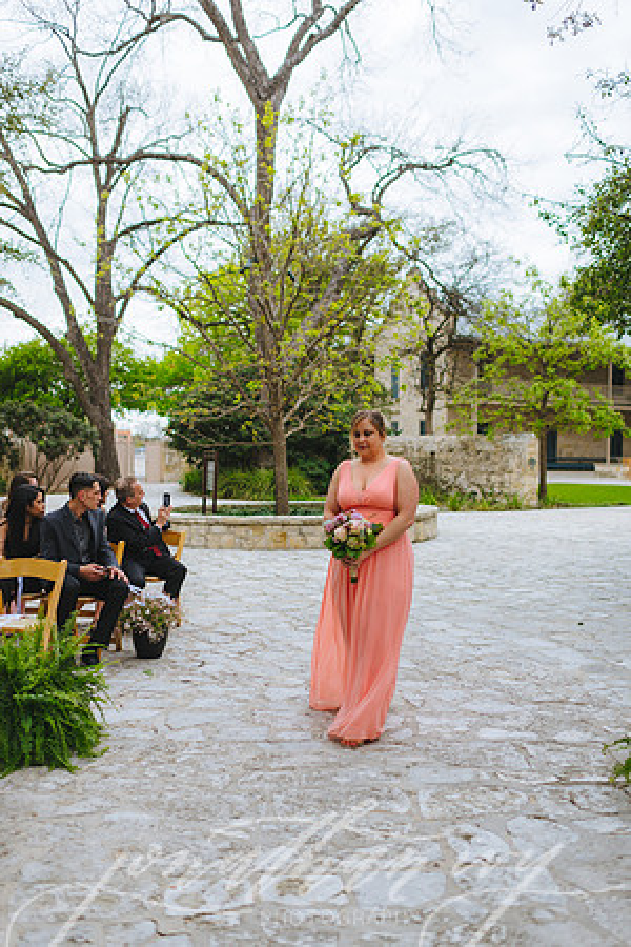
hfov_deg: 37.9
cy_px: 474
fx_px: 920
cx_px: 316
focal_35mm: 35
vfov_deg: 54.4
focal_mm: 35
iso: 80
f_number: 2
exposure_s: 1/2000
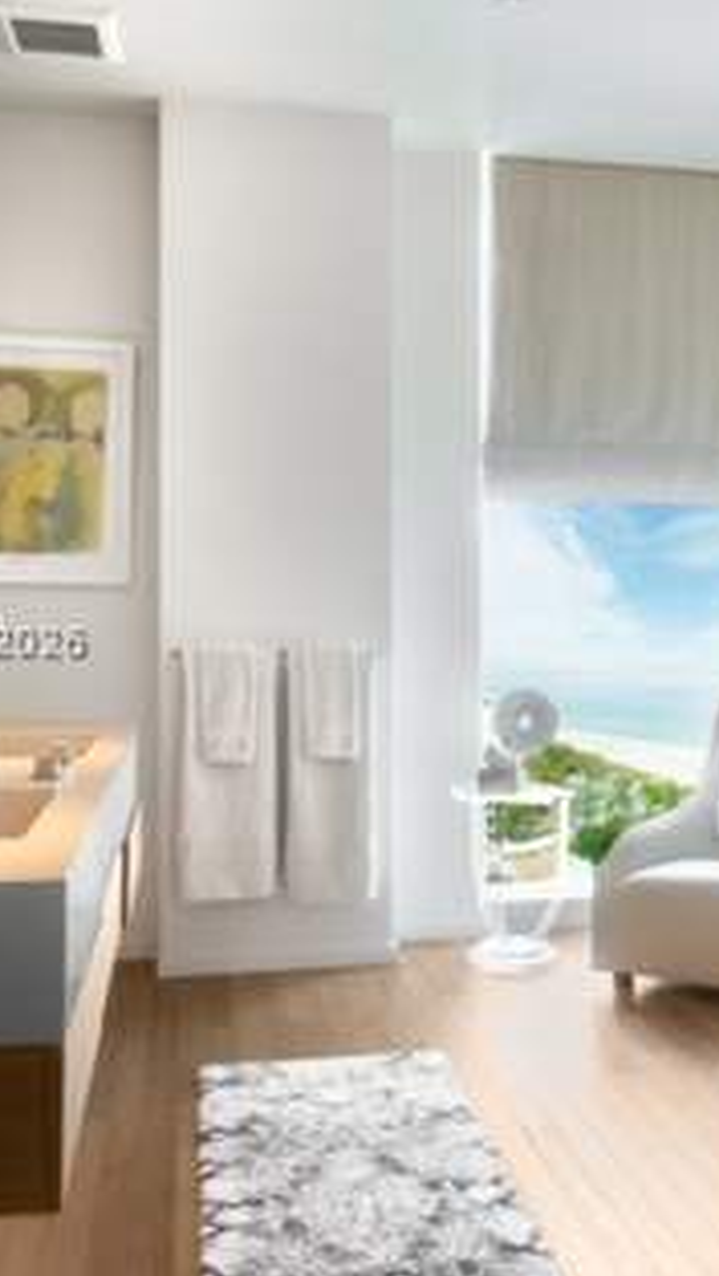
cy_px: 638
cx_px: 516
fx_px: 1354
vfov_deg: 50.5
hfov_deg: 29.4
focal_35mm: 40
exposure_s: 1/125
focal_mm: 25
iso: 400
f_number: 4
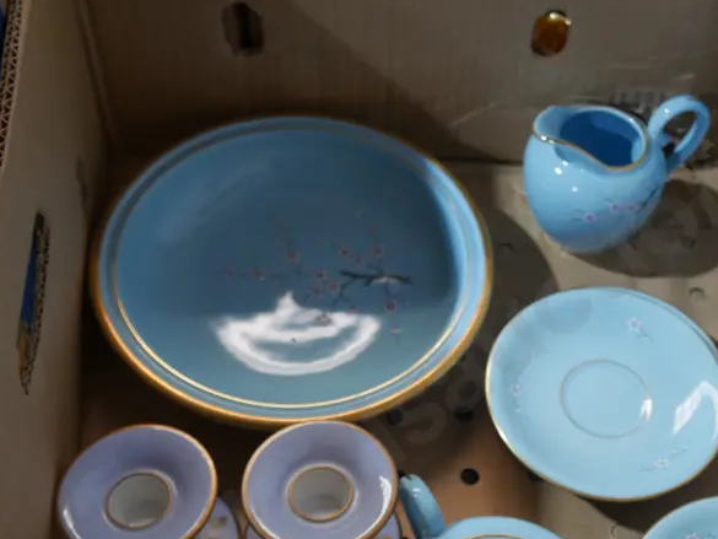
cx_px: 520
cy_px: 336
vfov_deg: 26.0
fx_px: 1162
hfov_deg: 33.8
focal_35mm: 56
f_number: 3.6
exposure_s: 1/60
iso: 500
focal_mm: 16
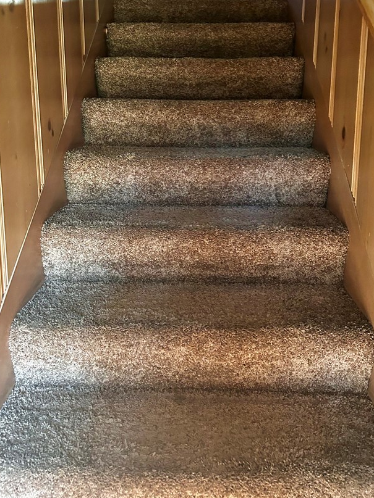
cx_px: 189
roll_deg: +0.0
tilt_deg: -12.0
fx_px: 476
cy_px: 207
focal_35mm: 33
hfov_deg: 42.9
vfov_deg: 55.1
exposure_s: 1/39
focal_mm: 5.7
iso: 640
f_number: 1.5
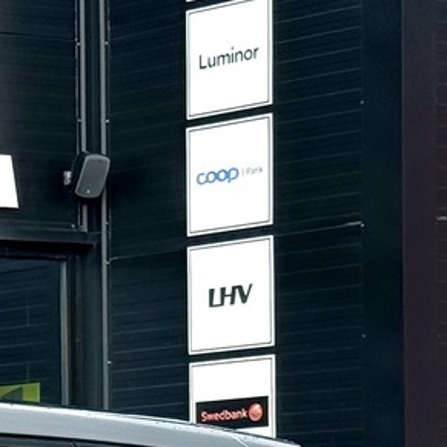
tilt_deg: -1.5
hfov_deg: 7.0
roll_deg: +1.2
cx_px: -684
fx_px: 3404
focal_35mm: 233
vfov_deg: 7.4
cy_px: 677
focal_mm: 6.76
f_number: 1.78
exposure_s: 1/4878
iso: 100
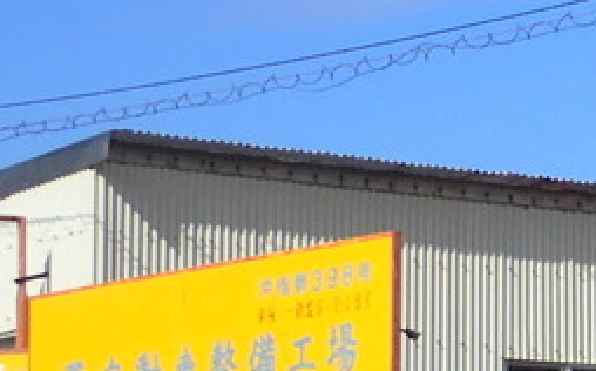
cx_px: 1047
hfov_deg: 8.3
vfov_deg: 5.4
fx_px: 3958
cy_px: 331
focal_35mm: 244
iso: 100
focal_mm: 10.29
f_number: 5
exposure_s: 1/640
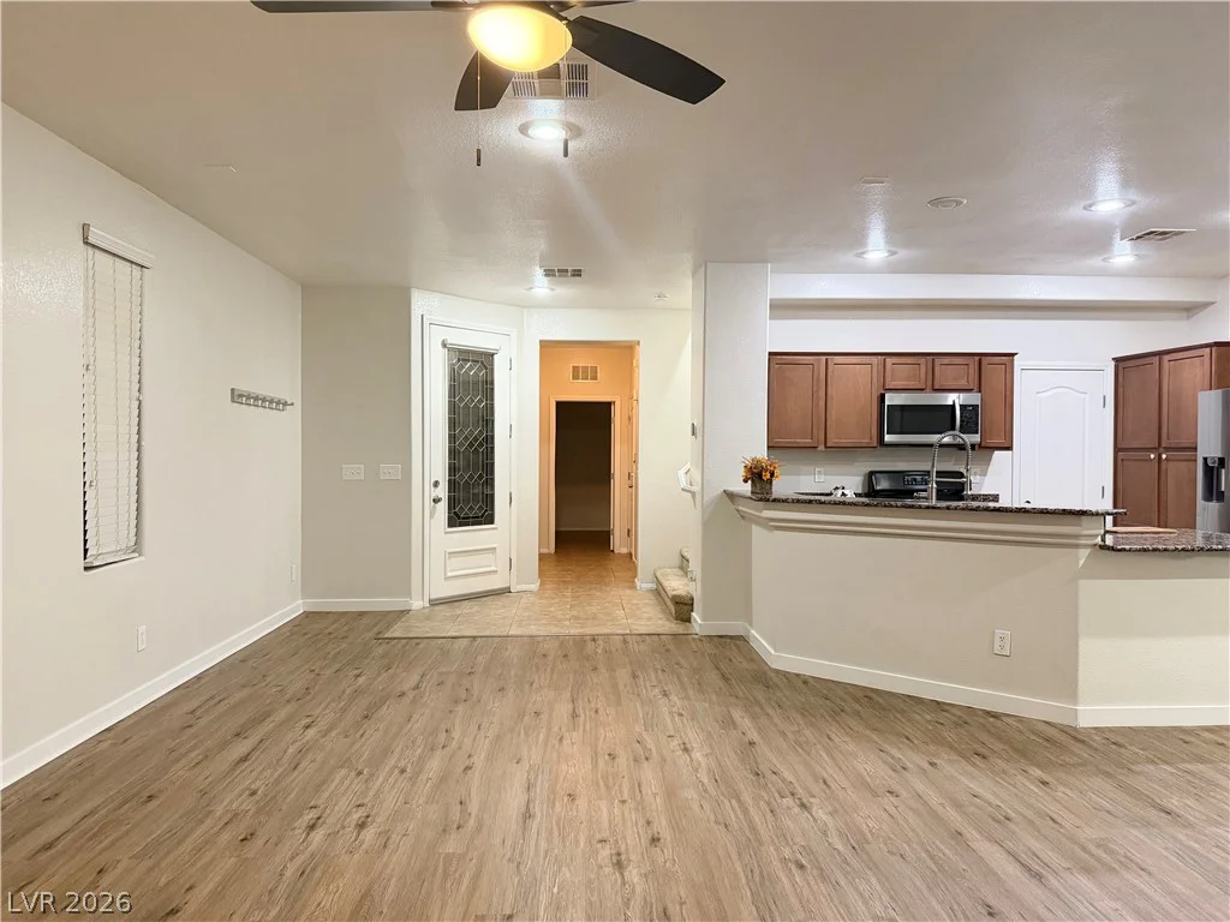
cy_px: 461
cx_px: 615
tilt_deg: -0.6
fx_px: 853
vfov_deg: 56.8
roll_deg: -0.2
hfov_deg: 71.6
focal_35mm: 24
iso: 320
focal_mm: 6.76
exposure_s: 1/60
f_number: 1.78
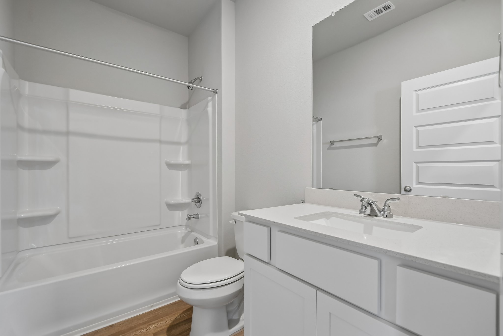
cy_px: 168
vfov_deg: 77.3
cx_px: 252
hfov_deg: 100.4
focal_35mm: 15
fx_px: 210
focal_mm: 10
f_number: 8
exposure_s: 1/13
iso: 400
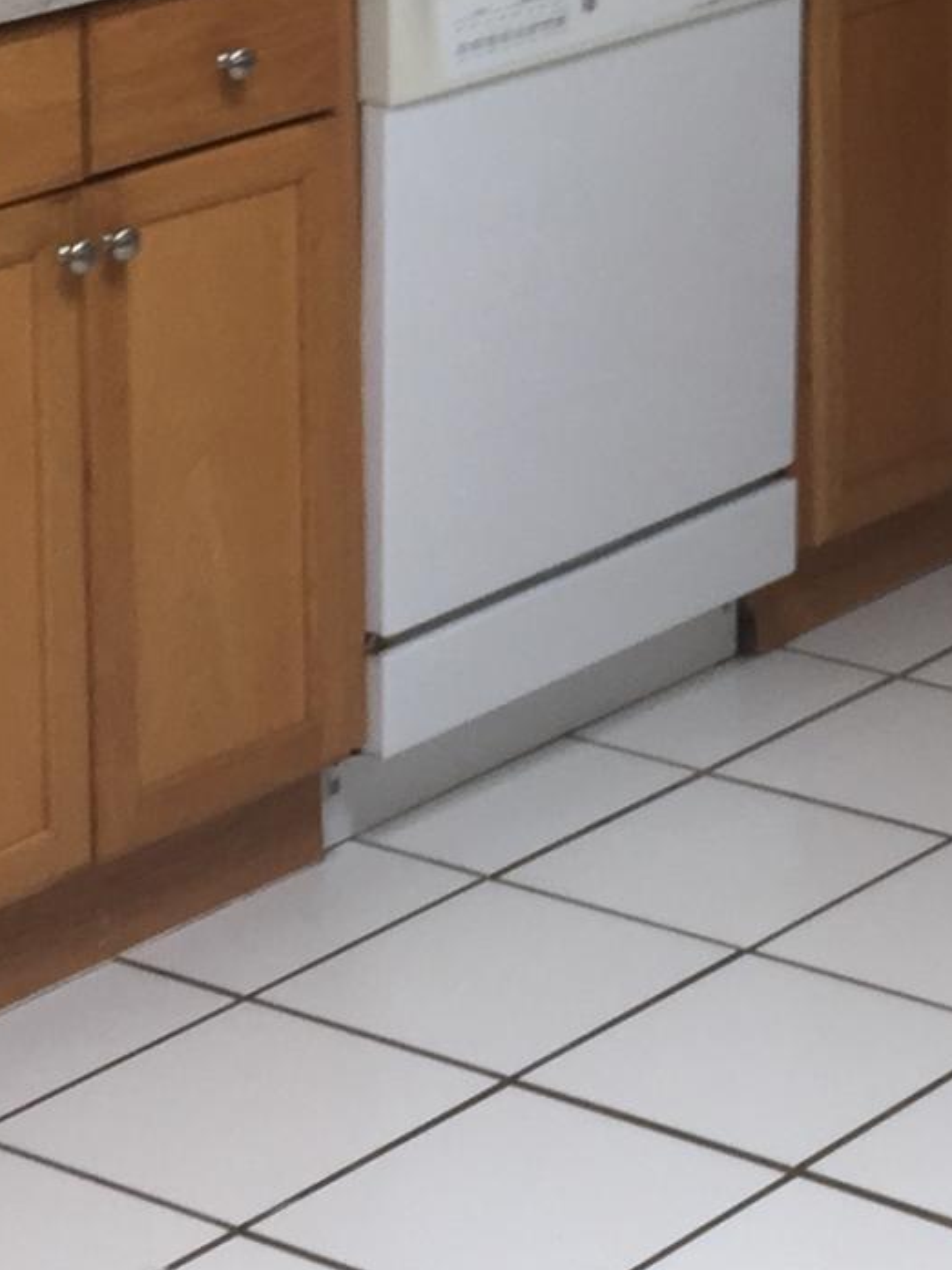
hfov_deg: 11.5
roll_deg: -1.4
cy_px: -352
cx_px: 1317
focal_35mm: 125
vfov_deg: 15.1
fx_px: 4584
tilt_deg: -8.2
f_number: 2.2
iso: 40
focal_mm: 4.15
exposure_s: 1/60
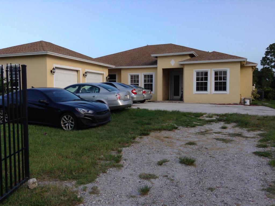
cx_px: 138
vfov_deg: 42.8
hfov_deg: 55.4
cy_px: 103
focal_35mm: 33
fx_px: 262
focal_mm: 3.3
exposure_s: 1/164
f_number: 2.4
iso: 25
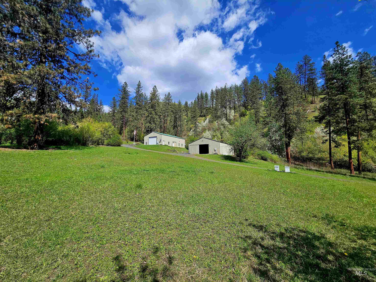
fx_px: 141
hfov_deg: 106.2
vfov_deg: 89.9
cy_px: 141
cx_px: 188
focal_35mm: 13
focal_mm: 2.2
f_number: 2.2
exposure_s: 1/3333
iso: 50
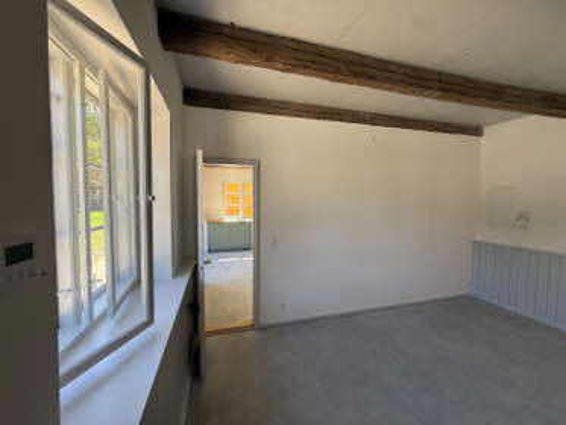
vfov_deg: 85.7
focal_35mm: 14
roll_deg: -0.3
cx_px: 283
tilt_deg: -4.0
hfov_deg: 102.0
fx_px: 229
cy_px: 212
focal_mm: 2.22
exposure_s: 1/99
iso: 64
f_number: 2.2
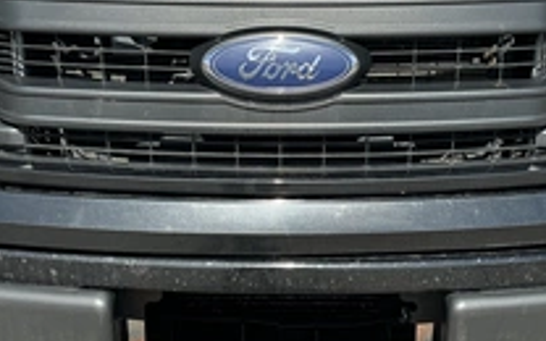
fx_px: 848
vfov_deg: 22.7
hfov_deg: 35.7
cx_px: 286
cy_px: 147
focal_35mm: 57
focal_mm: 3
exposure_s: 1/691
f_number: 1.8
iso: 25
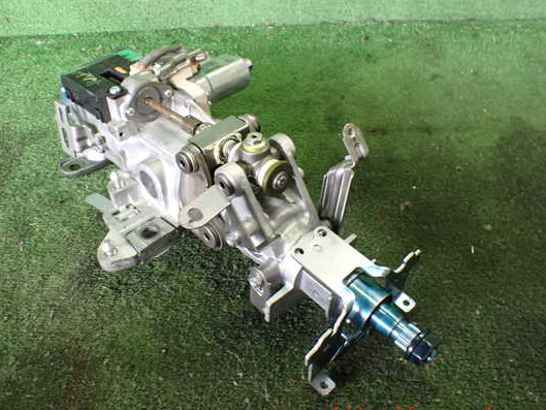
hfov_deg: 53.9
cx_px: 257
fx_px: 536
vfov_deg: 41.8
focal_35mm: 34
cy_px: 198
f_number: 2.3
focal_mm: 5.4
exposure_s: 1/100
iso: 800
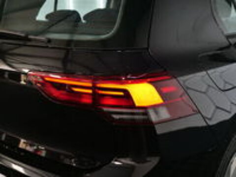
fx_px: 300
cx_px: 118
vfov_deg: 32.9
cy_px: 88
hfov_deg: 42.9
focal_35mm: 44
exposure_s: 1/60
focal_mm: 22
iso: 500
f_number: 3.3
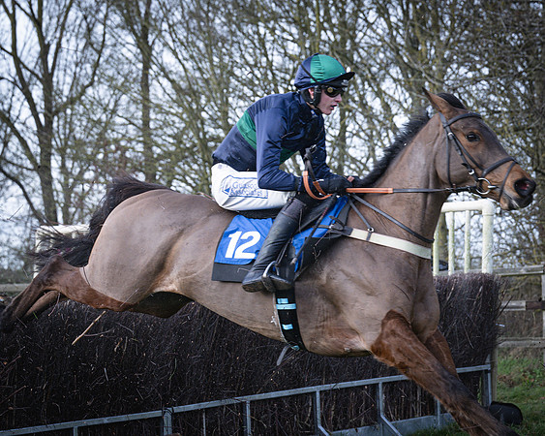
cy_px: 218
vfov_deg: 13.0
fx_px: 1908
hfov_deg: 16.3
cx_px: 256
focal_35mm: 118
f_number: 4
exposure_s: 1/1000
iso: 400
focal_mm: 70
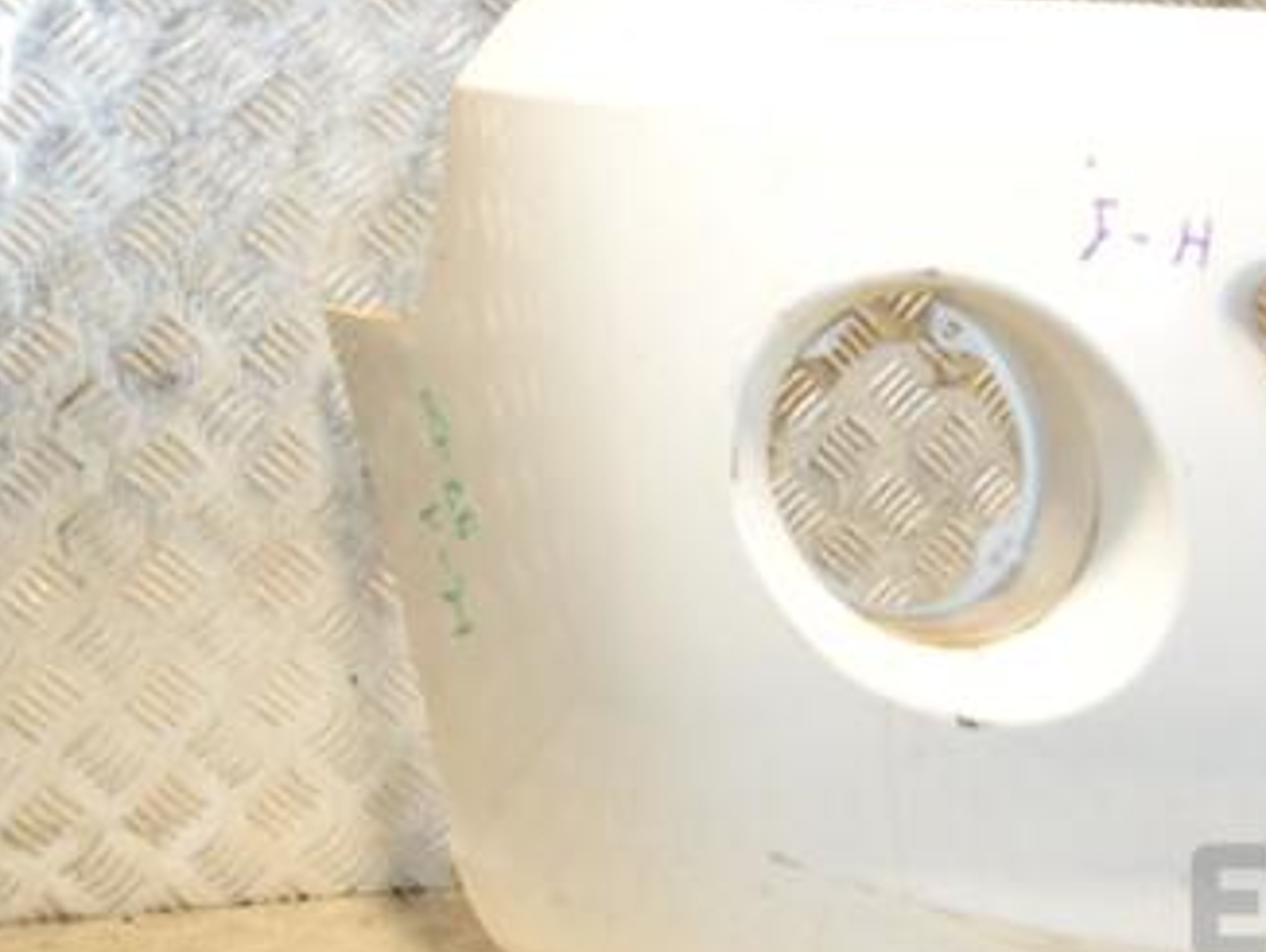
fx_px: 3400
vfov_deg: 15.9
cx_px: 1118
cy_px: 385
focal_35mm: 93
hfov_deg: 20.7
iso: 800
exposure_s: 1/200
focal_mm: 35
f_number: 5.6
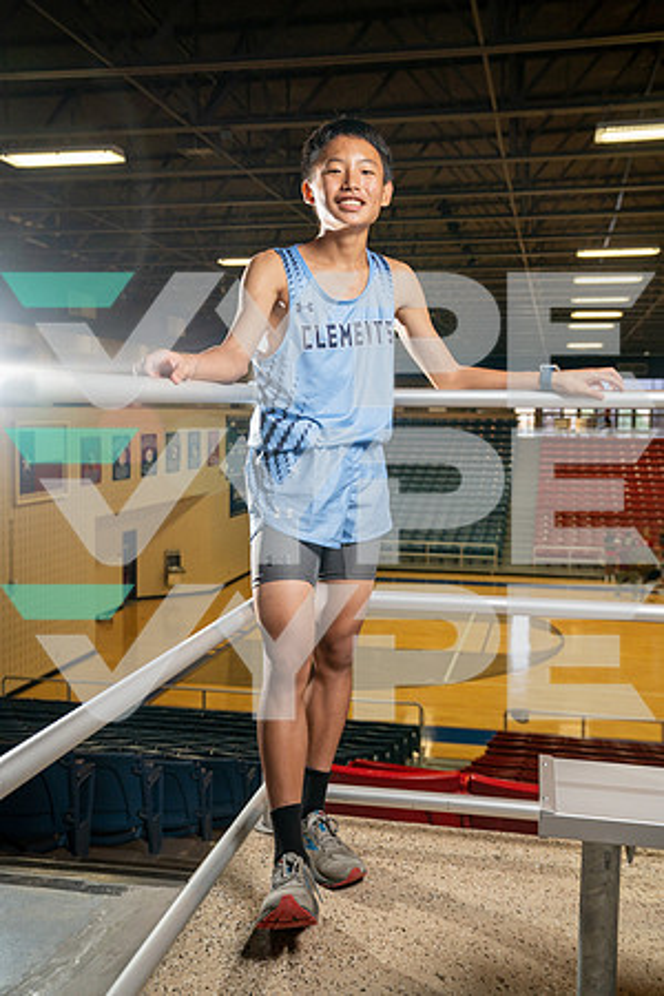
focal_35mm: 38
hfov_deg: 35.1
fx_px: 1051
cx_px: 332
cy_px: 498
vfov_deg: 50.7
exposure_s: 1/250
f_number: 5
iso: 800
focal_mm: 38
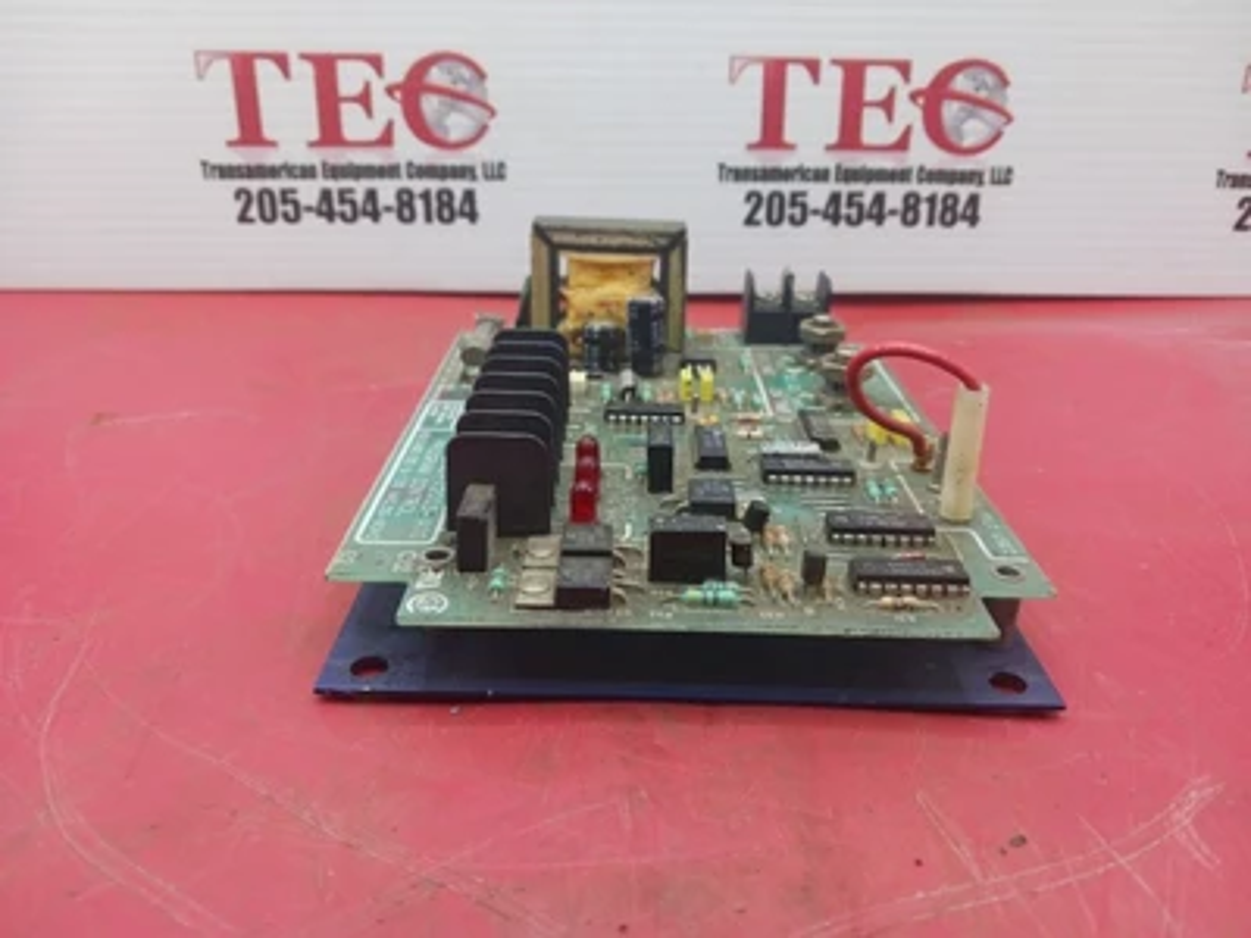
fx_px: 976
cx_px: 626
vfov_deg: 51.4
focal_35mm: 27
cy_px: 469
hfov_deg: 65.3
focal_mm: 4
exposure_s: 1/60
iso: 40
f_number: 1.8
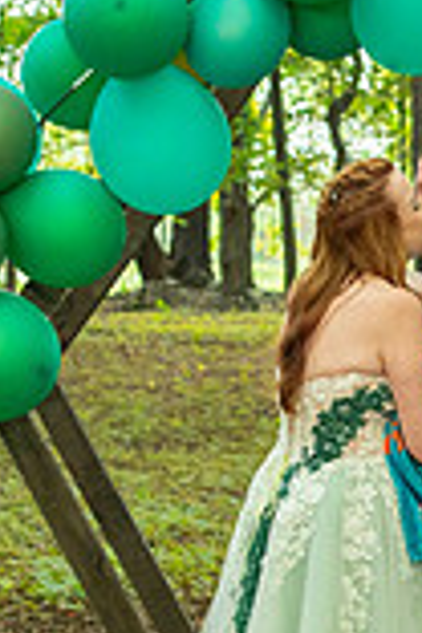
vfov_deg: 14.4
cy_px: 361
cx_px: 617
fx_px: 2497
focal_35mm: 142
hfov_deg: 9.4
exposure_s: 1/80
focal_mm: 38
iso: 1600
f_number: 2.8
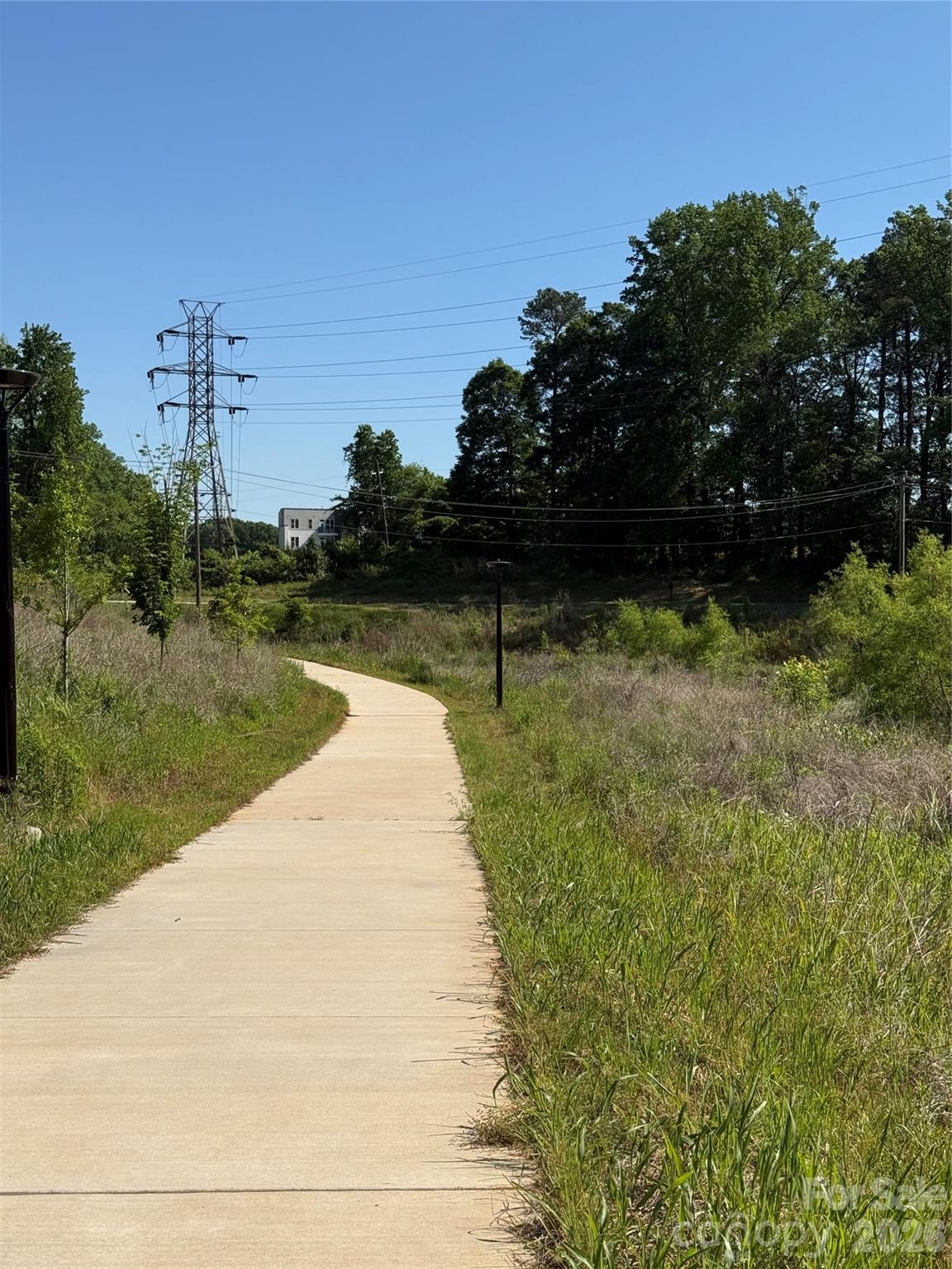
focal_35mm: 48
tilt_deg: -0.9
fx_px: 1760
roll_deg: +0.6
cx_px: 476
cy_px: 634
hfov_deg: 30.3
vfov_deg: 39.7
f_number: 1.78
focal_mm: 6.76
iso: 100
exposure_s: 1/7143
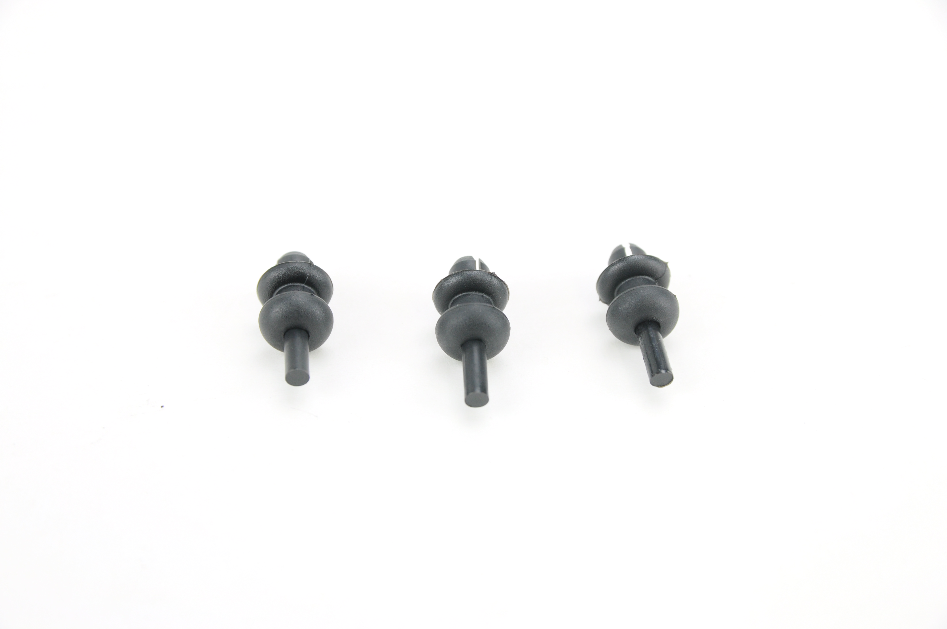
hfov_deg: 27.0
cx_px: 474
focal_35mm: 75
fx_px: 1971
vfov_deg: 18.1
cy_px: 314
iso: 400
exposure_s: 1/60
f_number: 6.3
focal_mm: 50
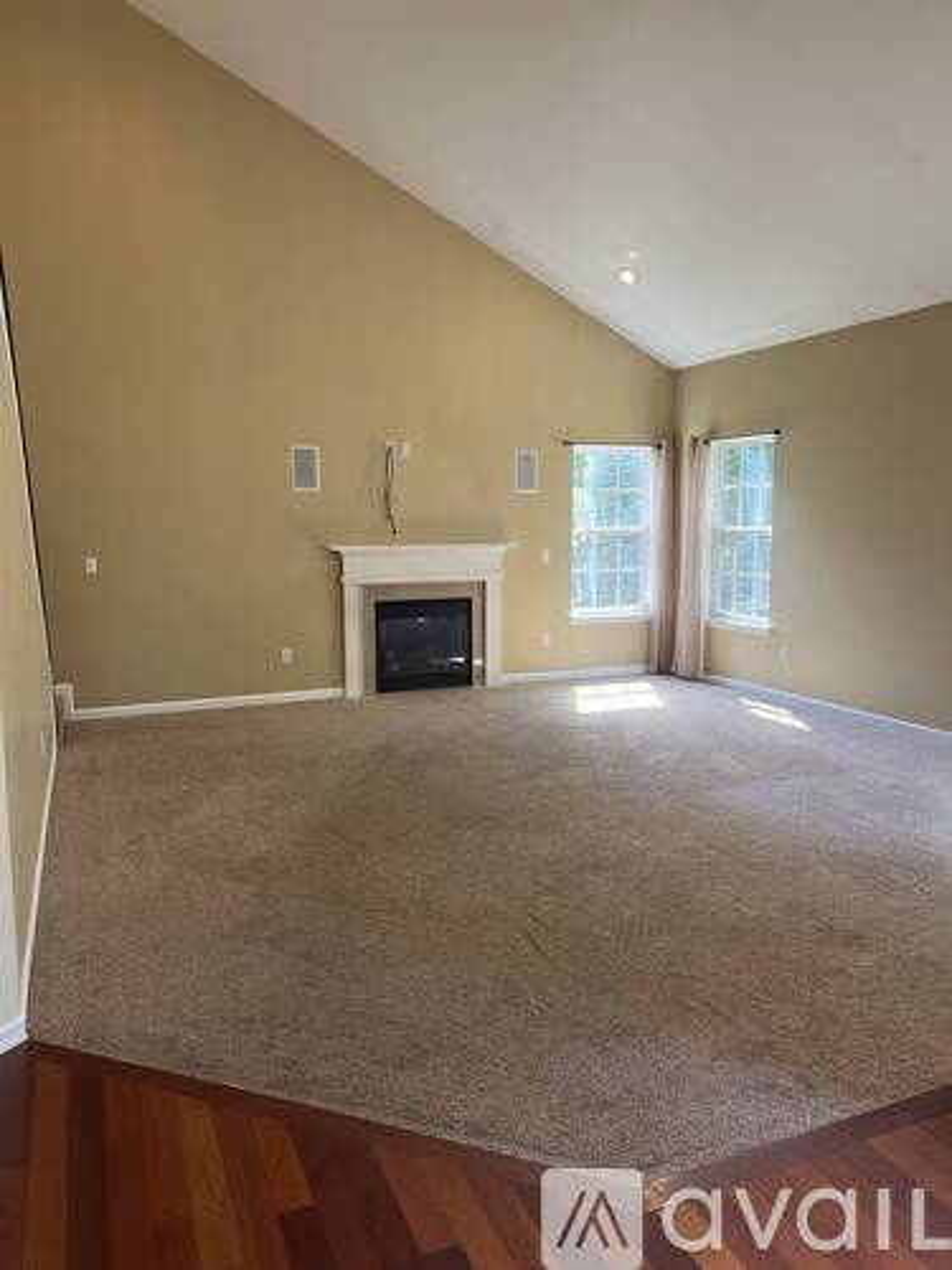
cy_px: 635
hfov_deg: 53.1
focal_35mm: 26
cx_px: 476
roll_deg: +0.5
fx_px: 953
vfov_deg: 67.3
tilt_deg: -5.4
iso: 100
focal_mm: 5.7
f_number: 1.5
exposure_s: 1/120
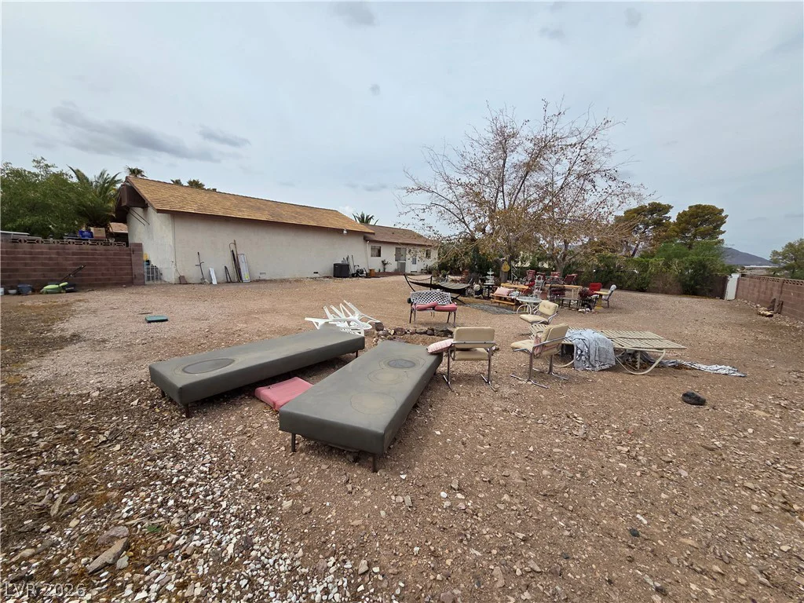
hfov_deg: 106.2
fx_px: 302
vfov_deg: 89.9
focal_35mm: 13
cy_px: 302
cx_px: 402
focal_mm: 2.2
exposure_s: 1/3892
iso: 50
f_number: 2.2
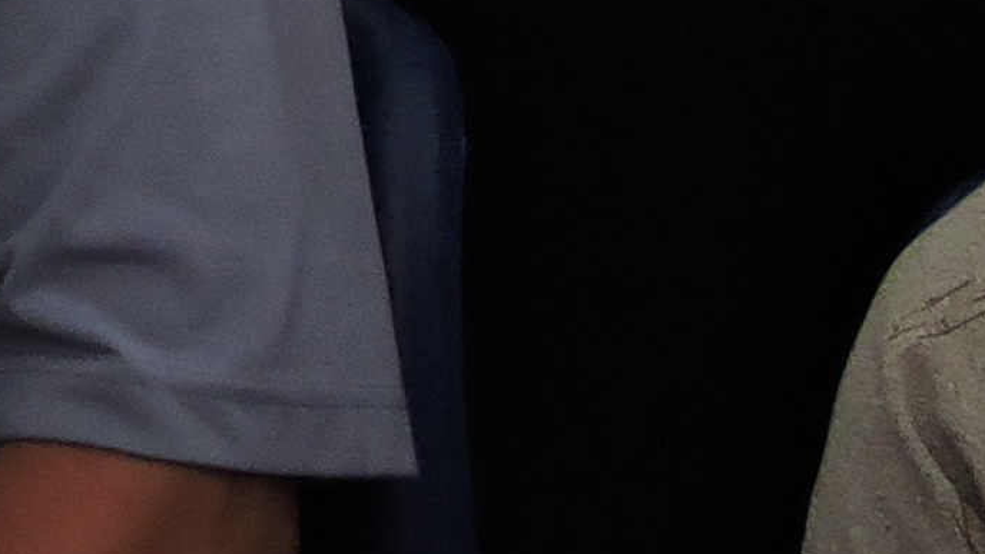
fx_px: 4048
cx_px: -1256
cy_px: -1064
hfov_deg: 11.7
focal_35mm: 155
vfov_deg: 7.1
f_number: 3.5
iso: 400
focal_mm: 5.4
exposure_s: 1/30
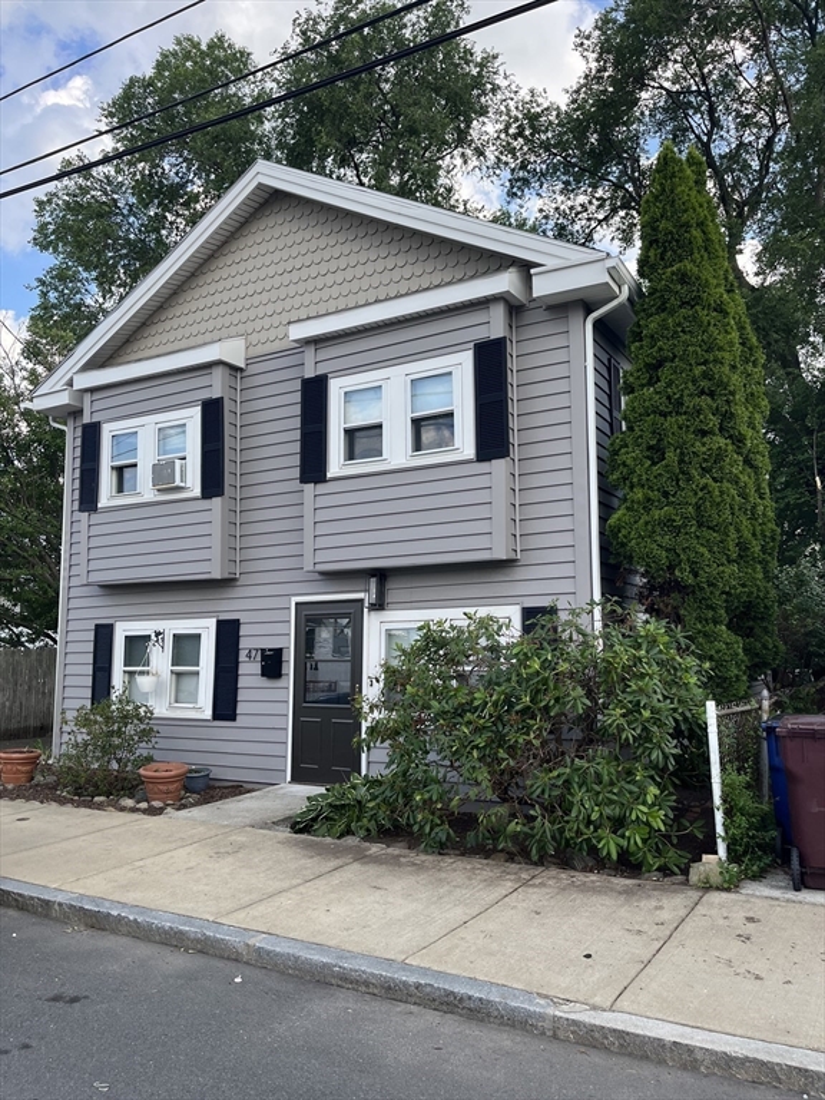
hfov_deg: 53.1
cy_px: 550
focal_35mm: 26
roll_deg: +1.8
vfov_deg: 67.3
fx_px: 826
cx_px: 412
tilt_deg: +5.1
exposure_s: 1/742
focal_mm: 5.1
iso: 50
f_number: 1.6
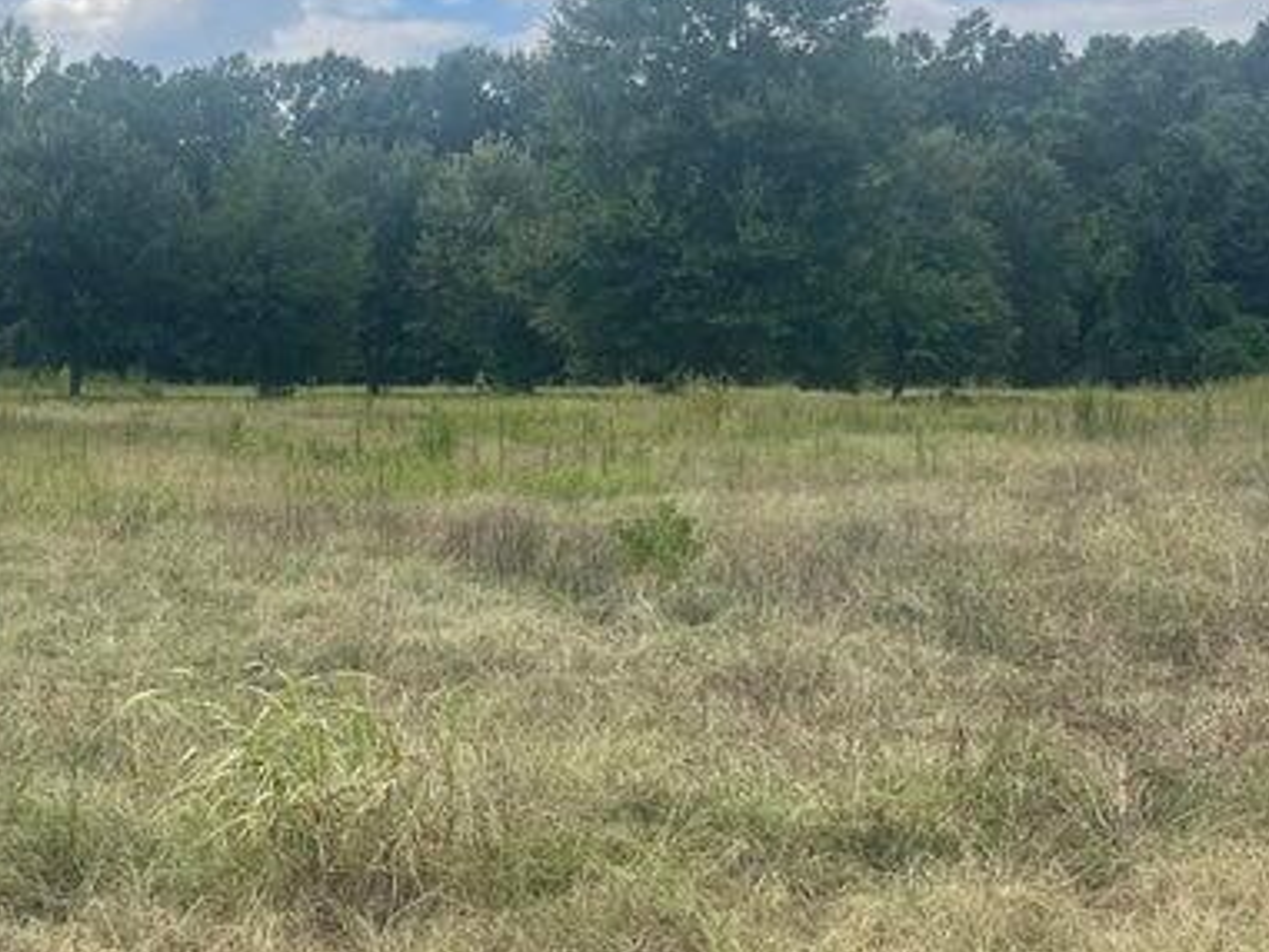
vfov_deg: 26.1
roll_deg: +0.2
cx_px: -2
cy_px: 429
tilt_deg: -2.7
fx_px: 2054
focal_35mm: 56
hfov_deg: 31.7
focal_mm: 5.1
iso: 32
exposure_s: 1/3165
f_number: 1.6
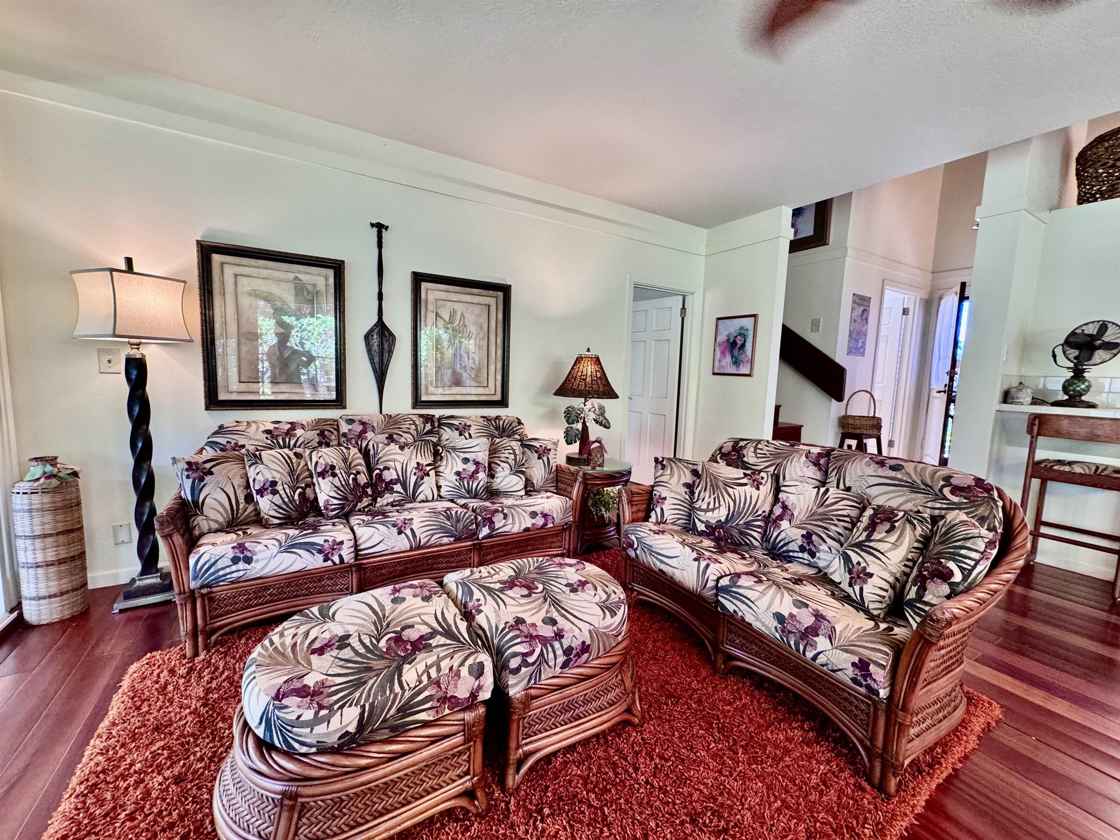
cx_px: 560
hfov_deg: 102.1
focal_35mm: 14
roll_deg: -2.2
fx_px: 453
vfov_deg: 85.7
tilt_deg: -6.3
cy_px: 420
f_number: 2.2
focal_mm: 2.22
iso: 250
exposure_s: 1/60
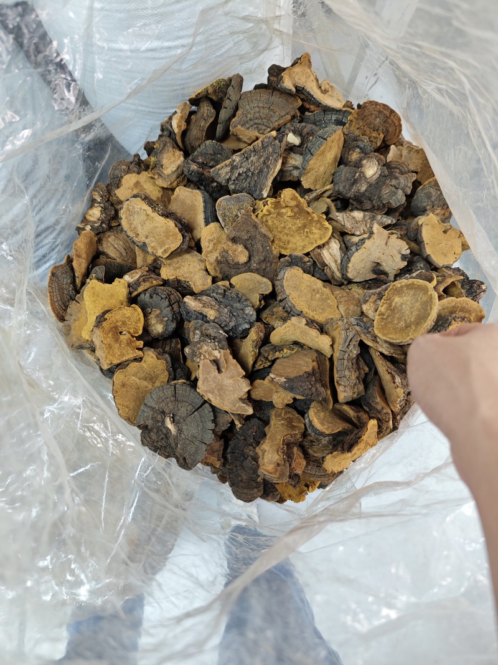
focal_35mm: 23
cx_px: 249
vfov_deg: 73.9
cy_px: 332
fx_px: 441
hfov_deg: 58.9
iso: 400
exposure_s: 1/50
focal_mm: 8.72
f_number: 1.63
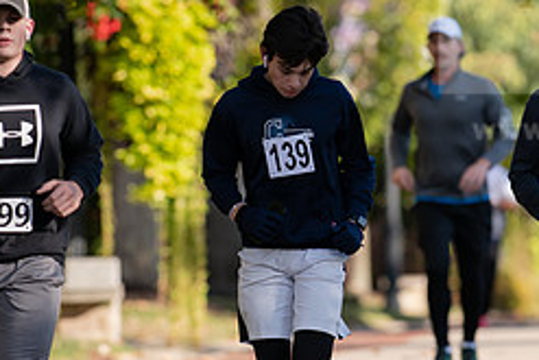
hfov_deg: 2.9
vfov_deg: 2.0
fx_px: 10561
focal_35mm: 705
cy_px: 176
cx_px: 373
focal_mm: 300
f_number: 5
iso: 200
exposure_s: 1/800
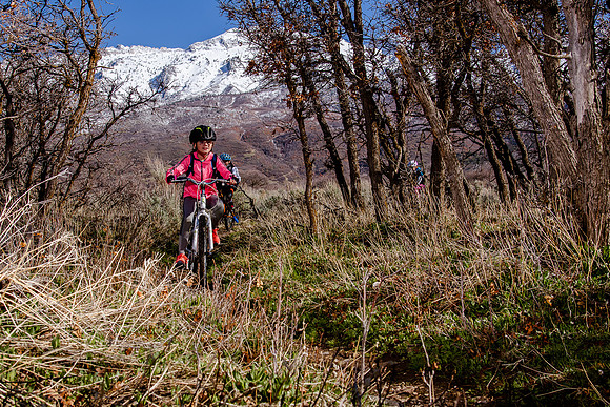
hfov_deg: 41.5
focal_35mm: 47
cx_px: 249
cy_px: 233
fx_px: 801
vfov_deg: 28.5
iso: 200
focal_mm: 35
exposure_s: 1/400
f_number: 9
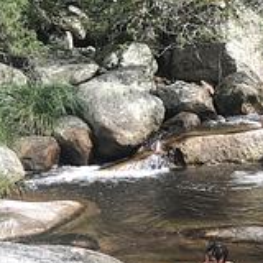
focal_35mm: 96
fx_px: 825
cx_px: 426
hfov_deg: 16.1
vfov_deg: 17.8
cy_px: 249
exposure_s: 1/421
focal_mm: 3.99
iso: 20
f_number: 1.8
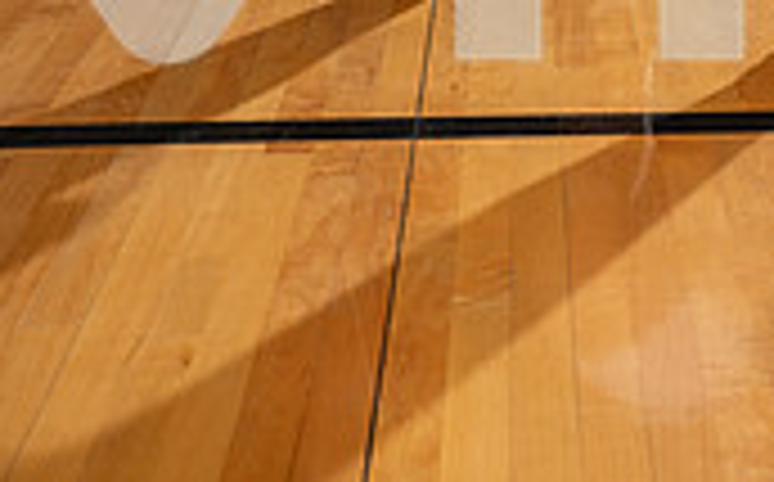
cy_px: -392
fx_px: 2022
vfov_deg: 12.4
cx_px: 616
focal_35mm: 96
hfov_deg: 21.4
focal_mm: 36
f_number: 8
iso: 640
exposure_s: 1/250
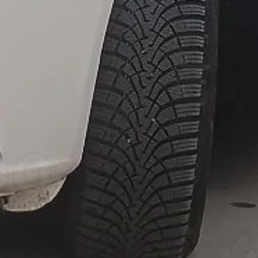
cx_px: -6
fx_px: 2504
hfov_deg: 5.9
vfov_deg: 5.9
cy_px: -44
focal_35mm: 297
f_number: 1.8
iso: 64
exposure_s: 1/833
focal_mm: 3.98
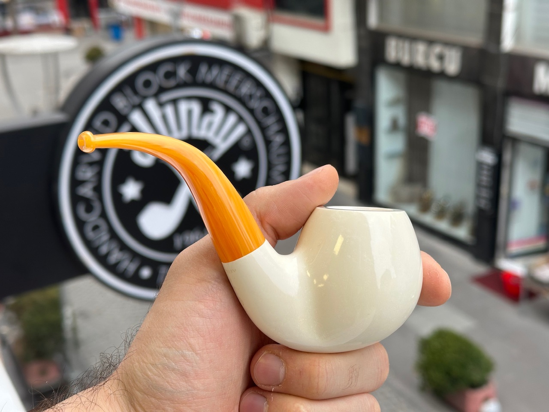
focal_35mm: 48
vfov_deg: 30.3
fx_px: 761
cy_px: 206
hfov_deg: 39.7
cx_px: 274
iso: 64
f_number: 1.78
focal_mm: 6.86
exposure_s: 1/129
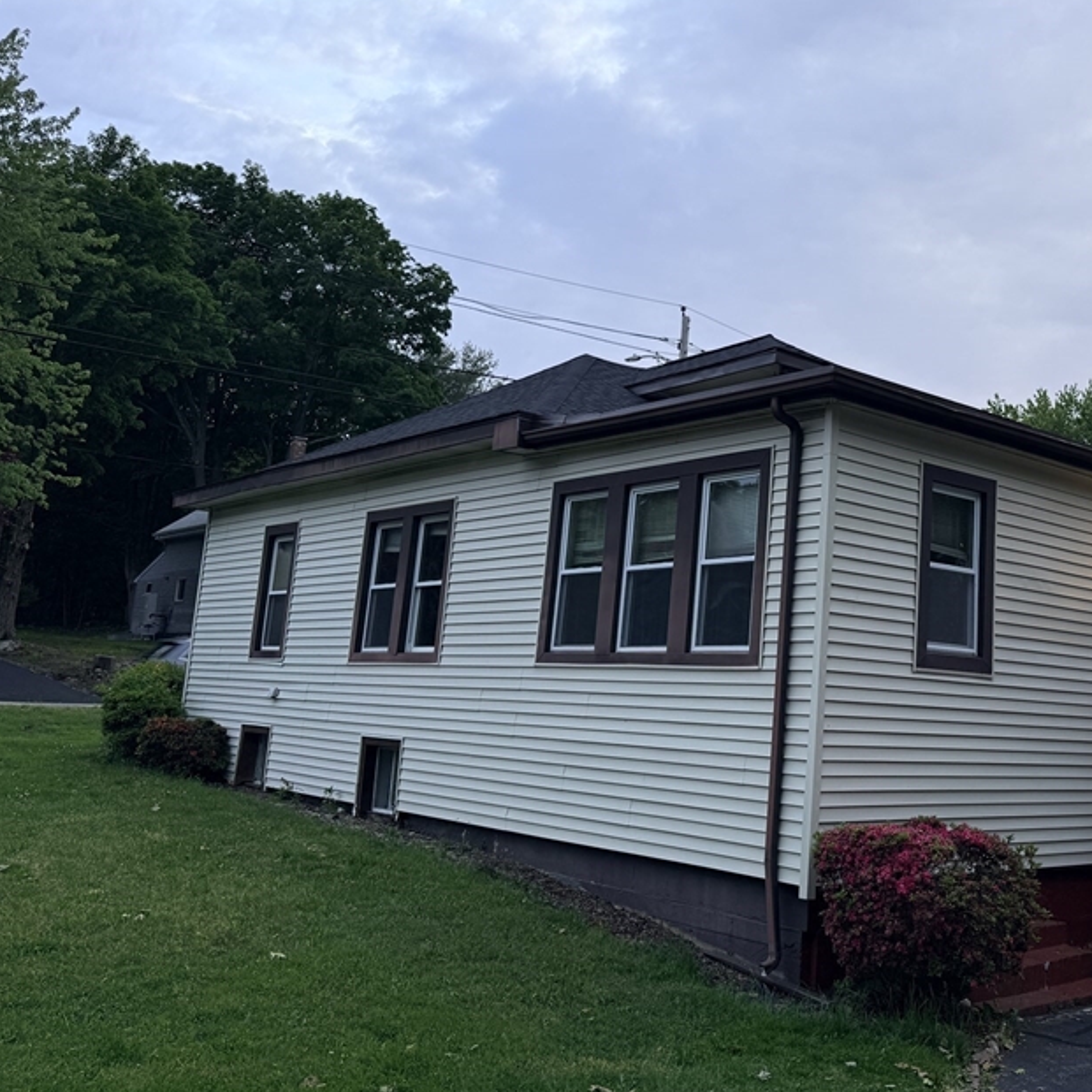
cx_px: 819
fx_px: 1249
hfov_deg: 45.6
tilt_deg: +9.8
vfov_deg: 47.1
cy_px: 484
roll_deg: -3.0
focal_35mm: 35
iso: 50
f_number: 1.78
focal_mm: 6.76
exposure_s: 1/125
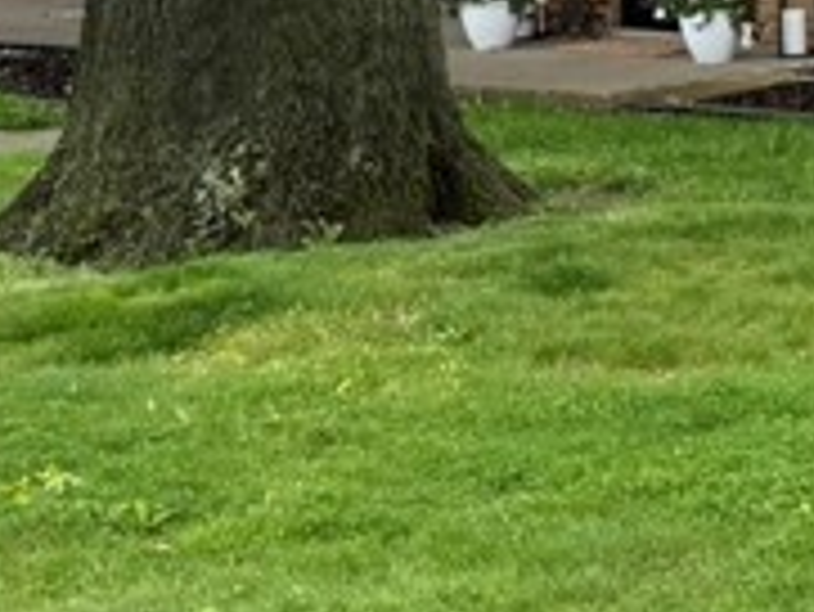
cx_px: 1273
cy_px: -162
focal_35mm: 136
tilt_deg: -1.1
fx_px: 3200
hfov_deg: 13.5
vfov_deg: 10.7
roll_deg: +0.6
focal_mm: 6.76
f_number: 1.78
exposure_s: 1/1855
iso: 100
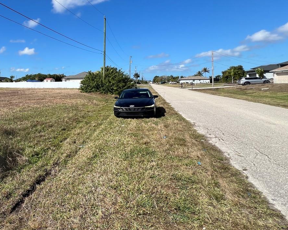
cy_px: 81
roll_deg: +0.5
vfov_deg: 59.8
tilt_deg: +2.5
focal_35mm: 23
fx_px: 196
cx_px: 36
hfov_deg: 62.5
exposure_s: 1/1980
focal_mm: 1.57
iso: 32
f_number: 1.8
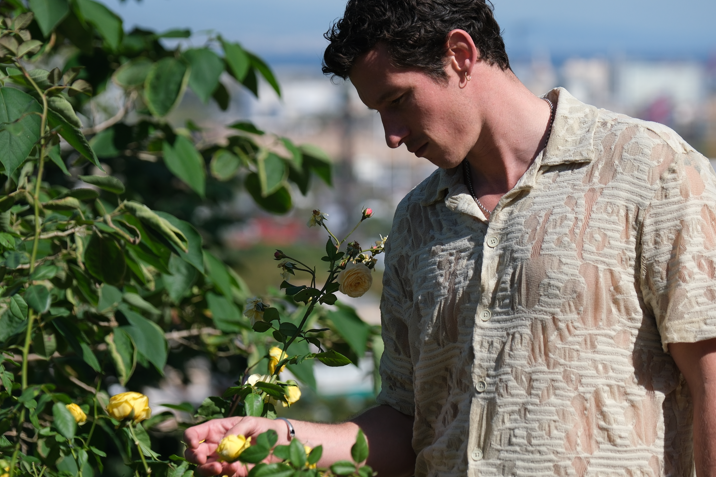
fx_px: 3957
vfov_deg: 6.9
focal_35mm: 199
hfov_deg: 10.3
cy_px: 223
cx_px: 351
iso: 200
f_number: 3.6
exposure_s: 1/2000
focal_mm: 102.2
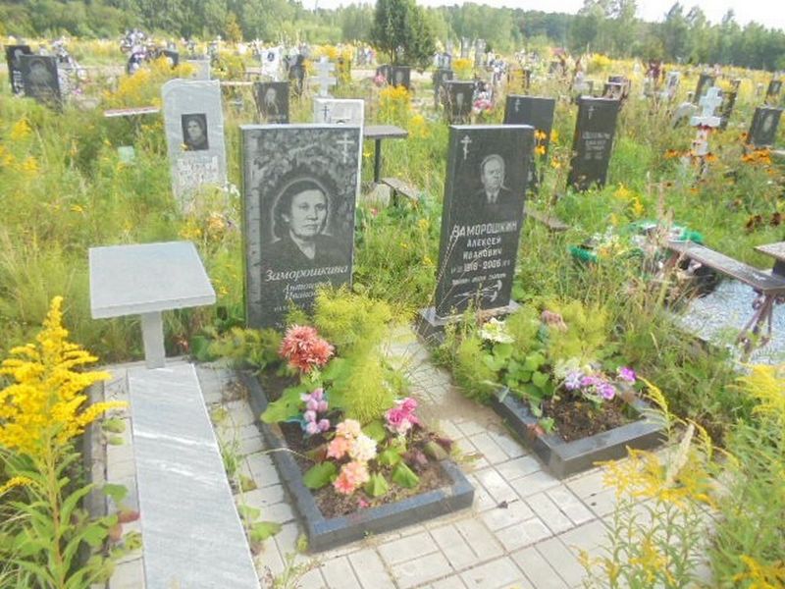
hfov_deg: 67.3
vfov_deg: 53.1
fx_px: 590
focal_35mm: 26
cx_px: 392
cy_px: 294
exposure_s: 1/160
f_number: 3.5
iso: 100
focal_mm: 4.6
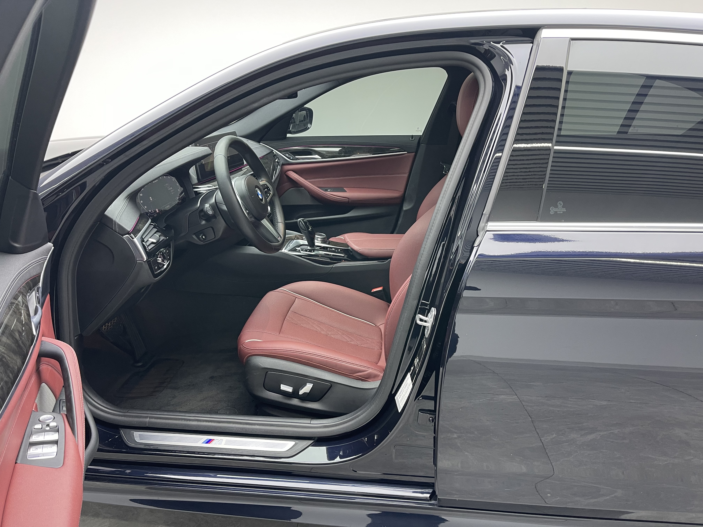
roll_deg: -1.7
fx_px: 508
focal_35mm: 25
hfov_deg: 69.4
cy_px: 264
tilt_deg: -21.4
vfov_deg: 54.9
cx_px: 352
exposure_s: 1/60
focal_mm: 5.1
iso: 125
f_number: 1.6
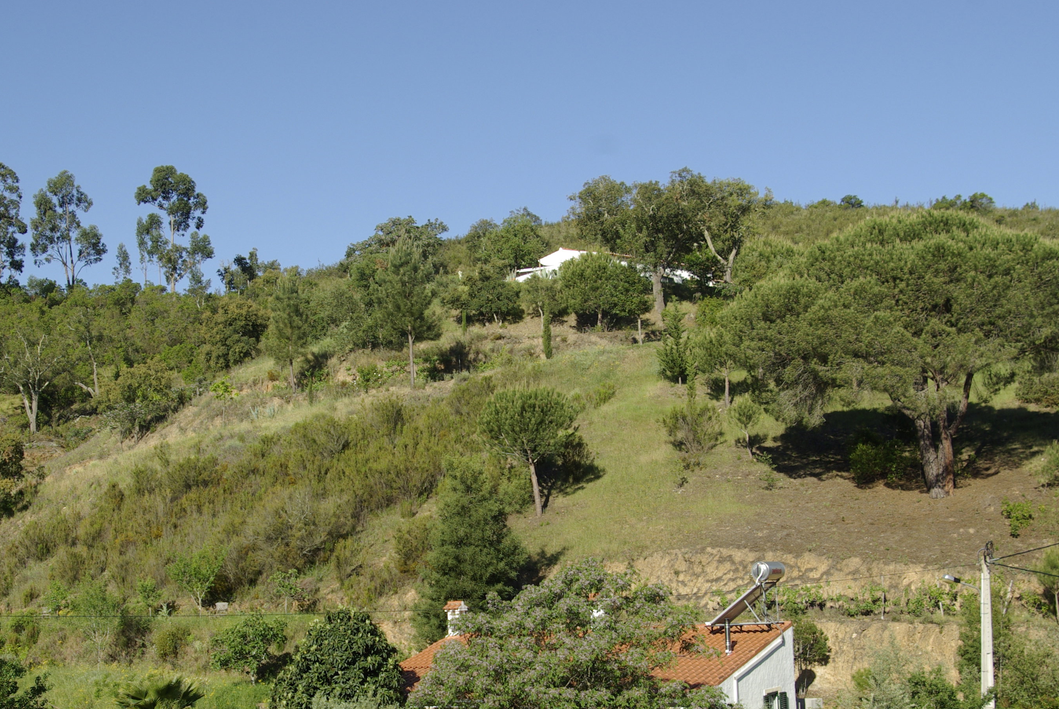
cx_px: 399
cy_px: 469
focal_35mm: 56
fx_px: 1649
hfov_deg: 35.4
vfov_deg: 24.1
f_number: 8
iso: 100
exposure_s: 1/250
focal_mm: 26
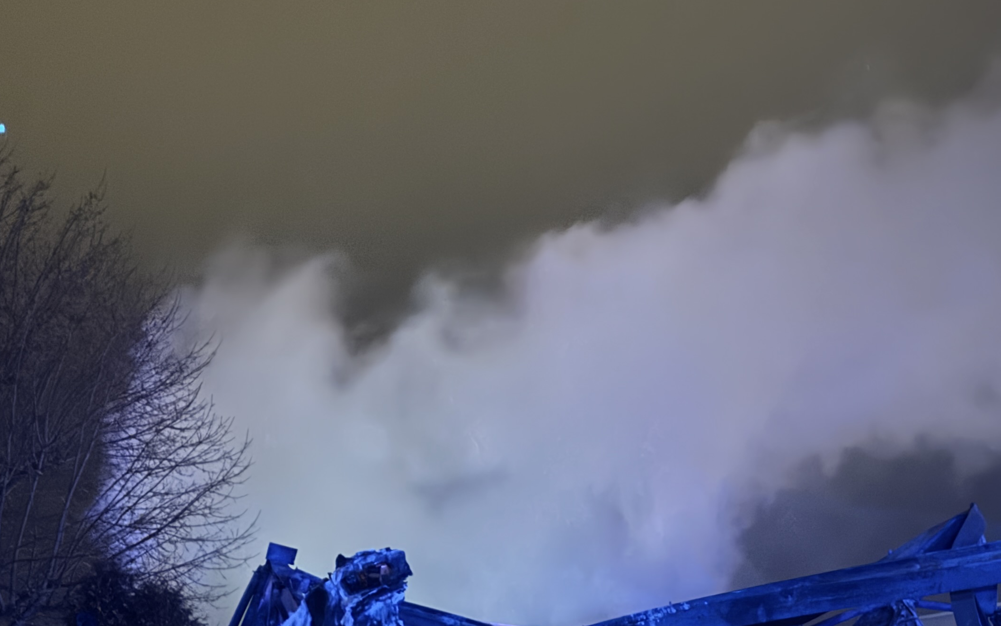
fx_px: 2646
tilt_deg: +7.7
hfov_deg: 21.4
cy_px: 453
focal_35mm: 97
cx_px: 611
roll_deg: +0.4
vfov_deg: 13.4
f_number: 1.78
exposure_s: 1/5
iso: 640
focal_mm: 6.76
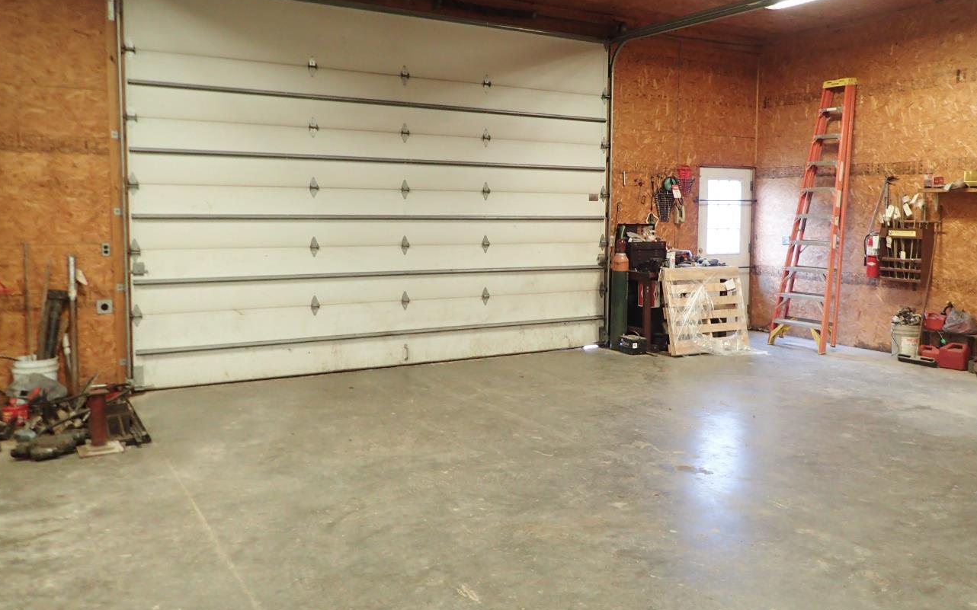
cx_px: 548
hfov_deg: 61.0
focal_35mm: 31
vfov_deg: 40.5
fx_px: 825
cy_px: 274
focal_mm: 4.5
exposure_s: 1/30
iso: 200
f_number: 2
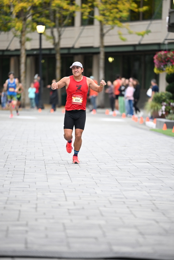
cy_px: 130
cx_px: 87
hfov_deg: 6.9
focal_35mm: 200
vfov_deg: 10.3
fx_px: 1449
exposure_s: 1/800
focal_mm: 200
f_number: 2.8
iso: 1600
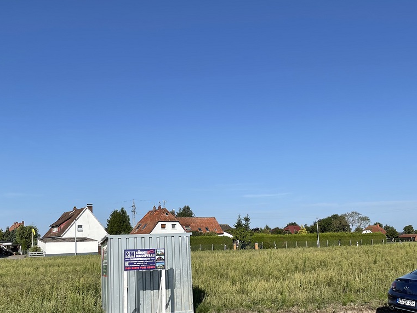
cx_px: 200
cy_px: 208
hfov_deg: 52.6
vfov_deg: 40.2
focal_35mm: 35
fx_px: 422
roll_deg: +1.6
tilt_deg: +6.2
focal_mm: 4.2
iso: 32
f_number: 1.6
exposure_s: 1/4132
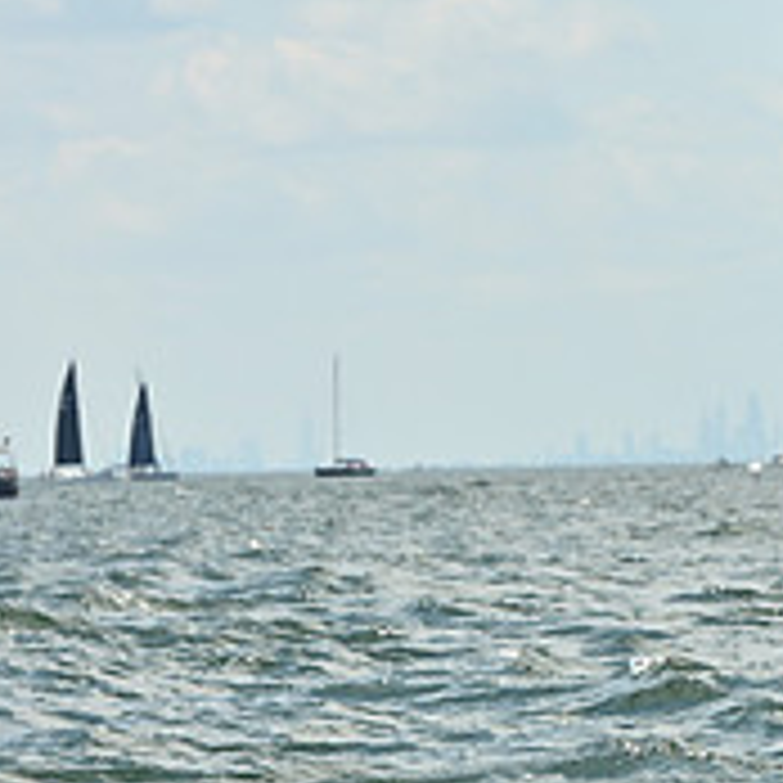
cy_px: 497
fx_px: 11235
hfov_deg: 4.0
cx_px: 1112
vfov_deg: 4.0
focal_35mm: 439
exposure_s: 1/1250
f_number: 9
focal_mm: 155
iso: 250
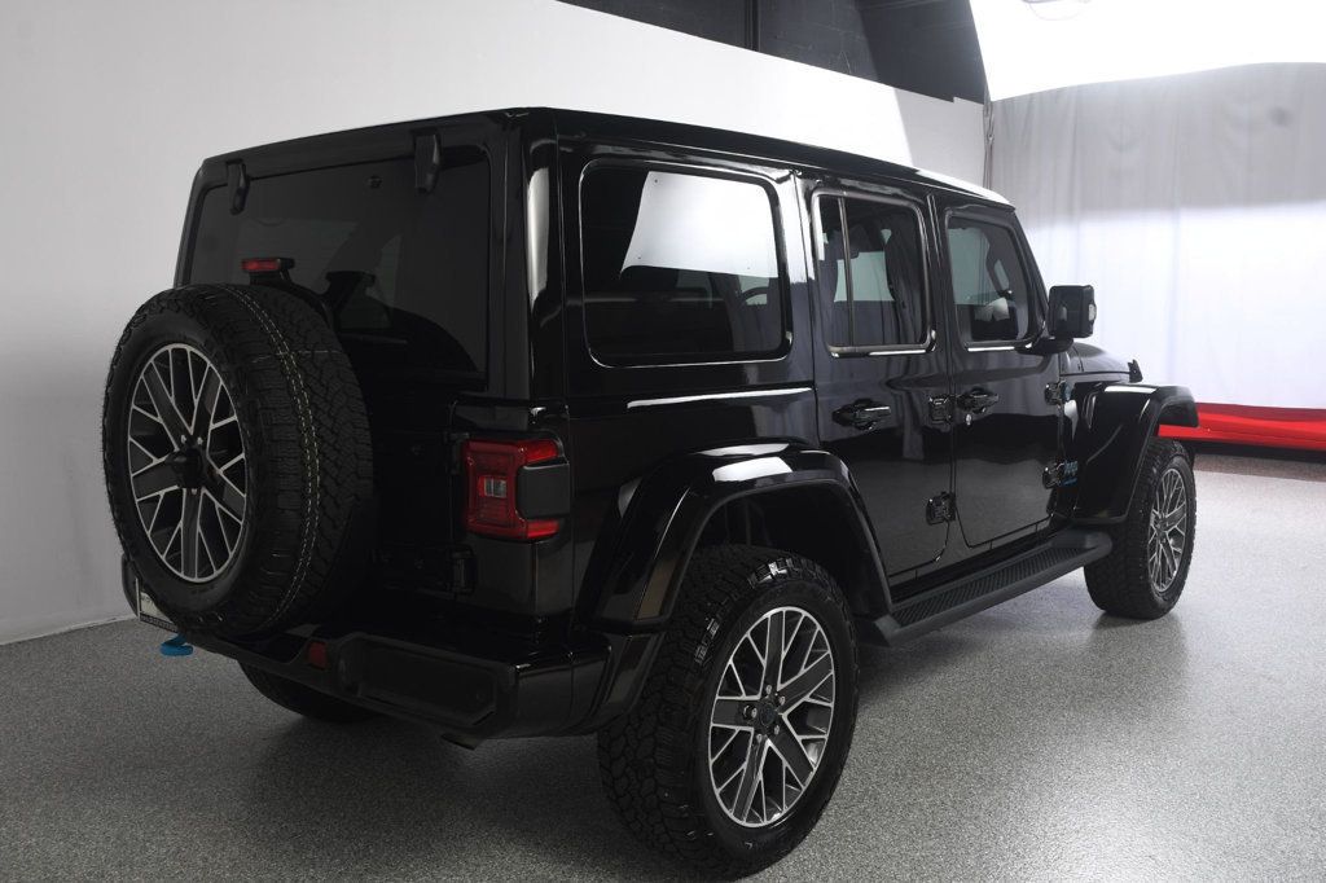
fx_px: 1215
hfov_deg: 57.2
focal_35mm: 33
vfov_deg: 39.9
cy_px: 442
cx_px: 663
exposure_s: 1/160
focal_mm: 22
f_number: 8
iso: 100
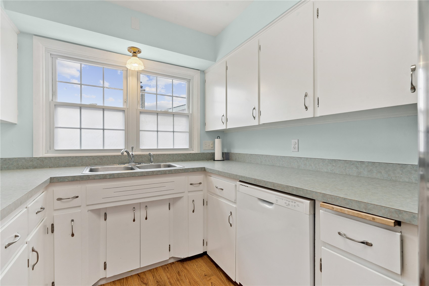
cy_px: 143
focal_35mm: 16
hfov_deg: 96.7
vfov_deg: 73.7
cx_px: 214
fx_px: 191
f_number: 10
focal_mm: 16
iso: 400
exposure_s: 1/20
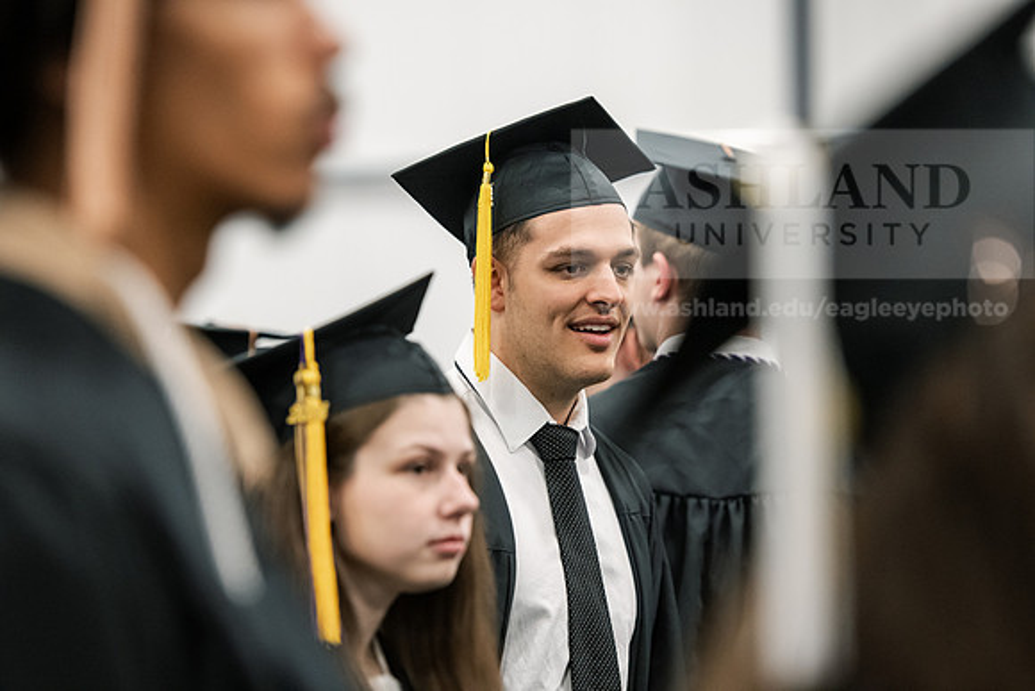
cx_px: 518
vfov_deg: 9.8
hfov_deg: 14.7
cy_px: 346
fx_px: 4026
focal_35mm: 140
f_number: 3.5
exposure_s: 1/200
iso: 5000
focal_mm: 140
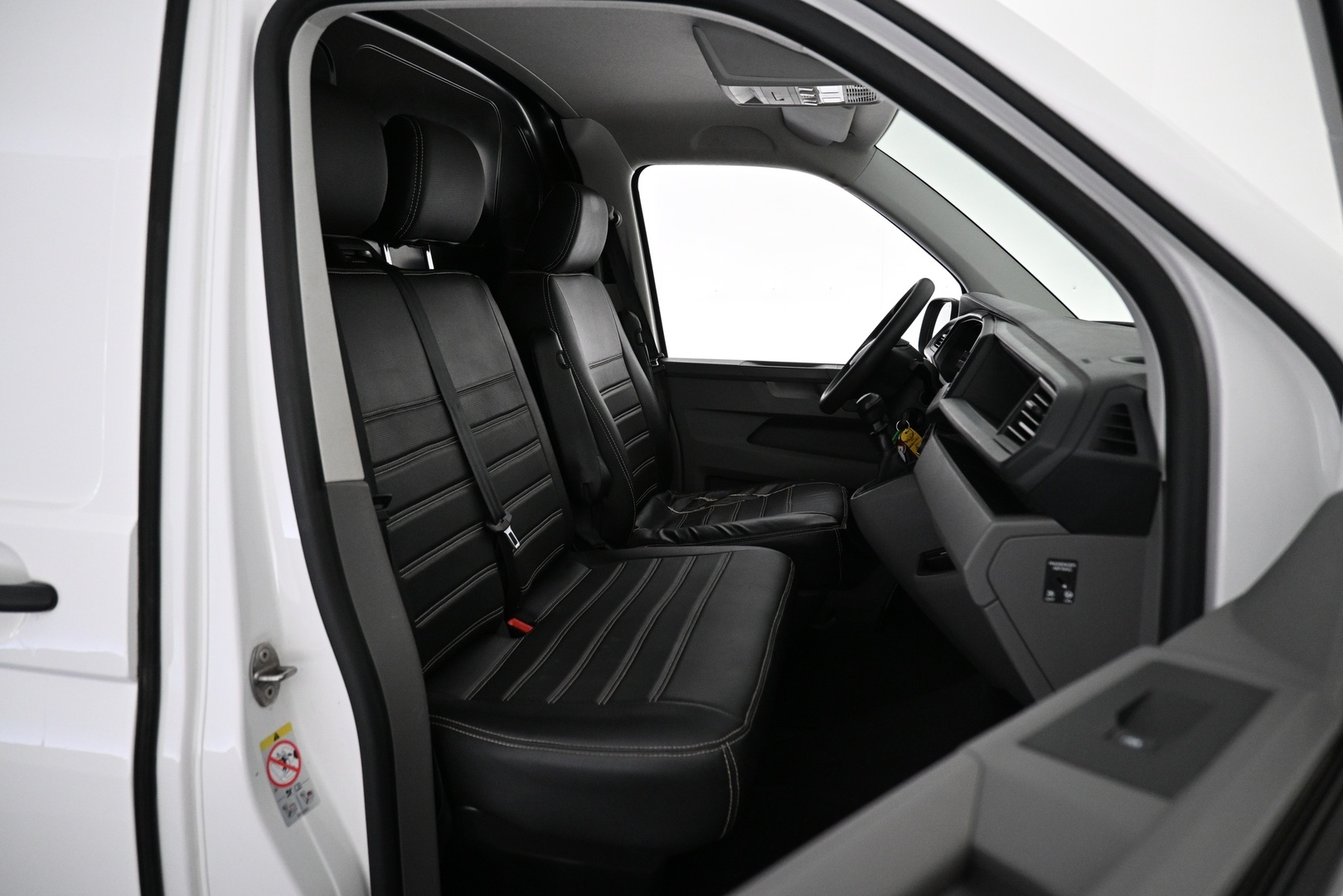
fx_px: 895
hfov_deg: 73.7
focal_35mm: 24
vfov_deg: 53.1
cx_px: 672
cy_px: 448
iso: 1600
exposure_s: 1/80
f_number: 3.5
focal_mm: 16
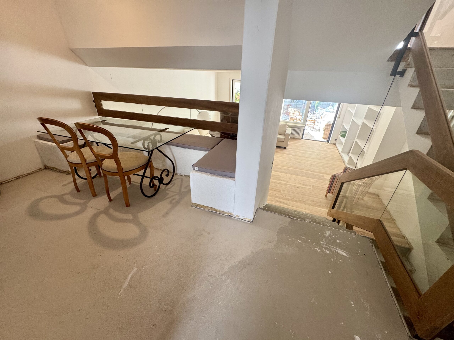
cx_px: 227
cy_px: 170
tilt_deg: -28.2
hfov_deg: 102.1
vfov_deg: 85.7
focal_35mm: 14
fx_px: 184
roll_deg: -1.4
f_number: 2.2
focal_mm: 2.22
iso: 160
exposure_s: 1/99
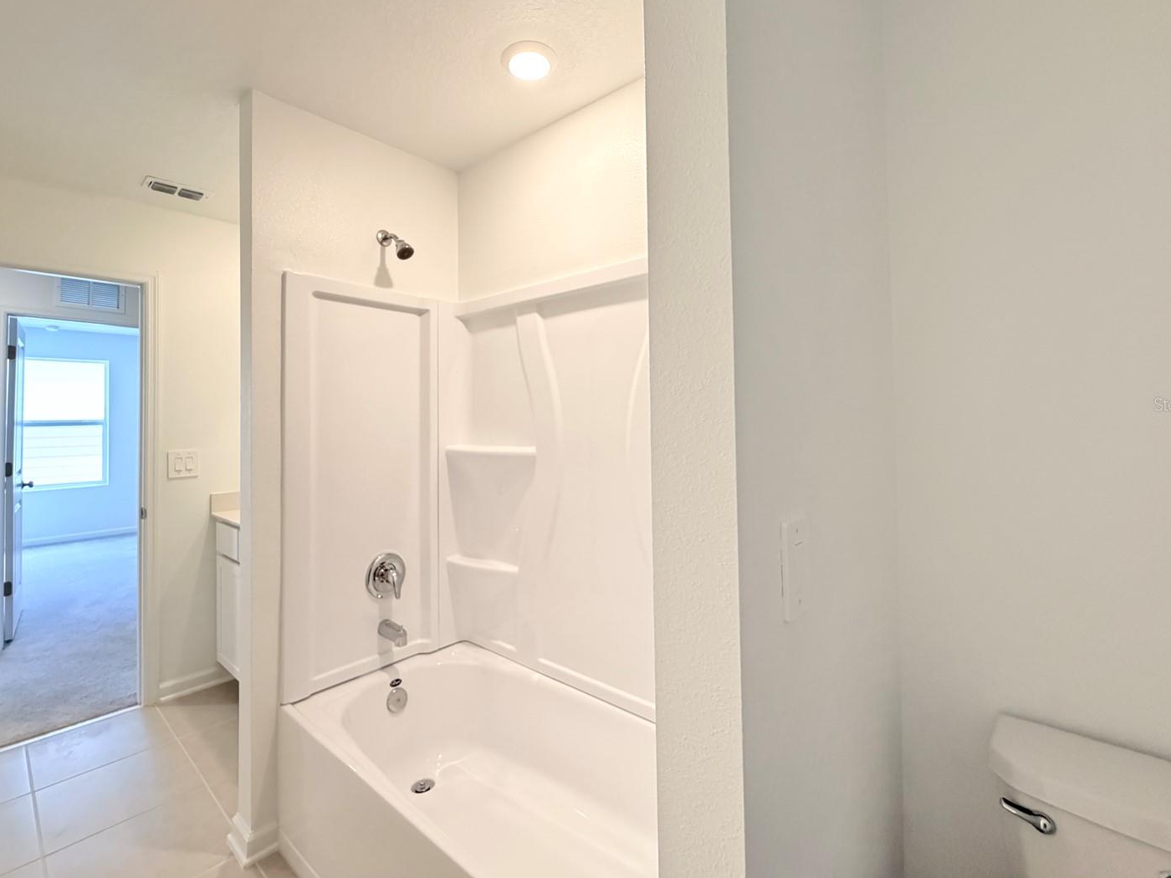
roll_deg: +1.0
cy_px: 404
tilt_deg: +1.2
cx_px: 564
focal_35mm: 16
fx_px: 541
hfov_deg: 94.5
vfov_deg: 78.0
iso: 640
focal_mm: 2.22
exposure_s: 1/60
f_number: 2.2
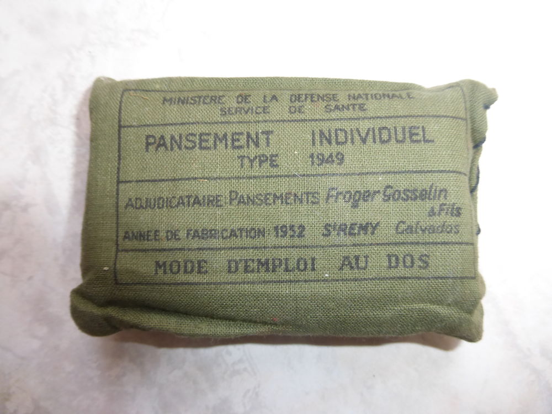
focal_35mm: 24
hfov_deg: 71.6
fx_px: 383
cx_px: 276
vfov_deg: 56.8
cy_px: 207
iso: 250
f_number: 3.3
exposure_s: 1/60
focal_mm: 4.3
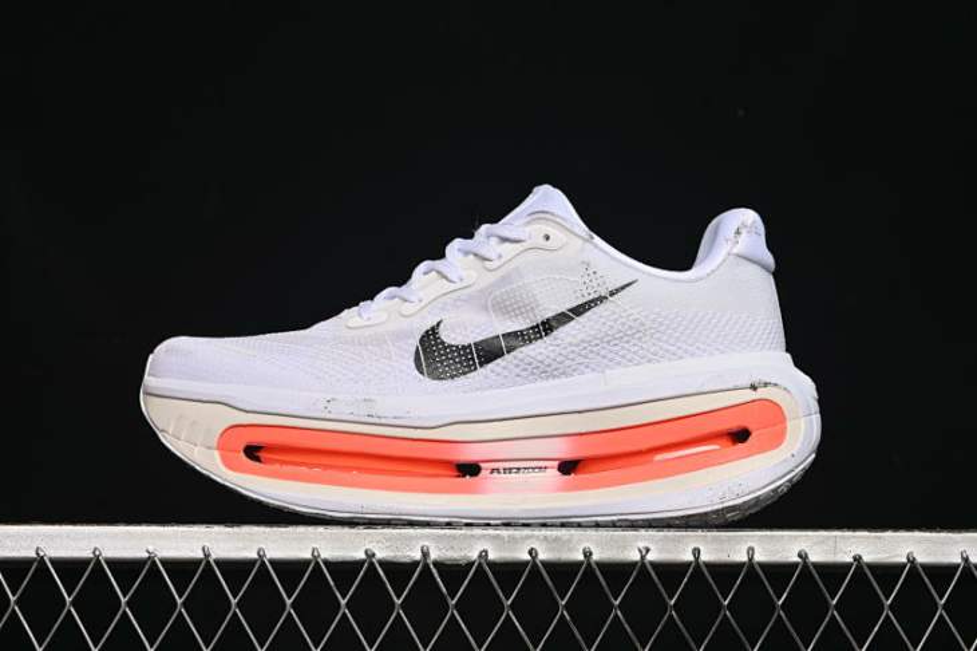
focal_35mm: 75
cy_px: 326
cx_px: 488
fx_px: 2034
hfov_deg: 27.0
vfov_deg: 18.2
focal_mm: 50
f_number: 6.3
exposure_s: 1/60
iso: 160
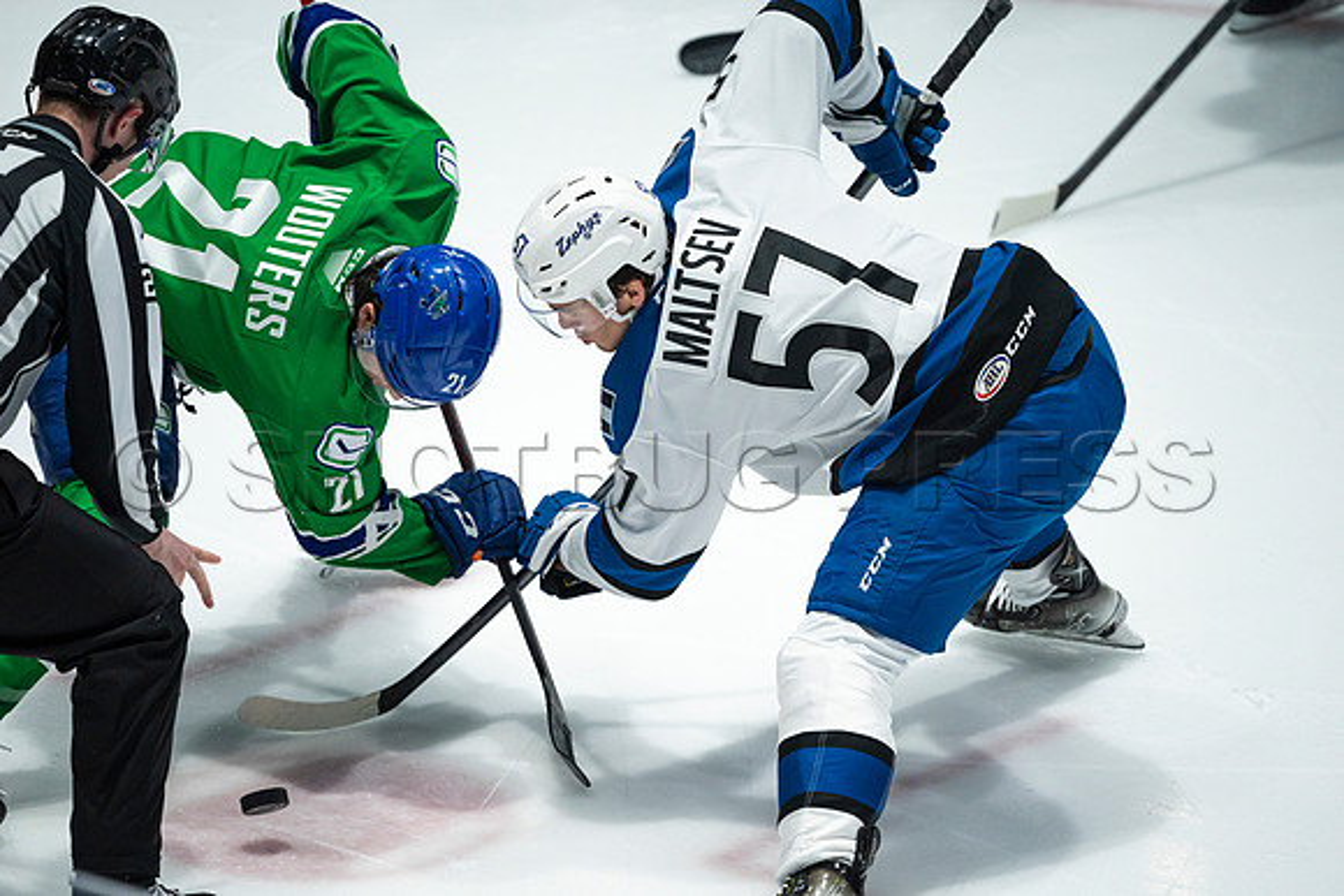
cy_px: 448
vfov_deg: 2.3
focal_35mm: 600
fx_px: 22404
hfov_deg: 3.4
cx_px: 672
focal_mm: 600
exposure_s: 1/1000
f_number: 4
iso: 2000
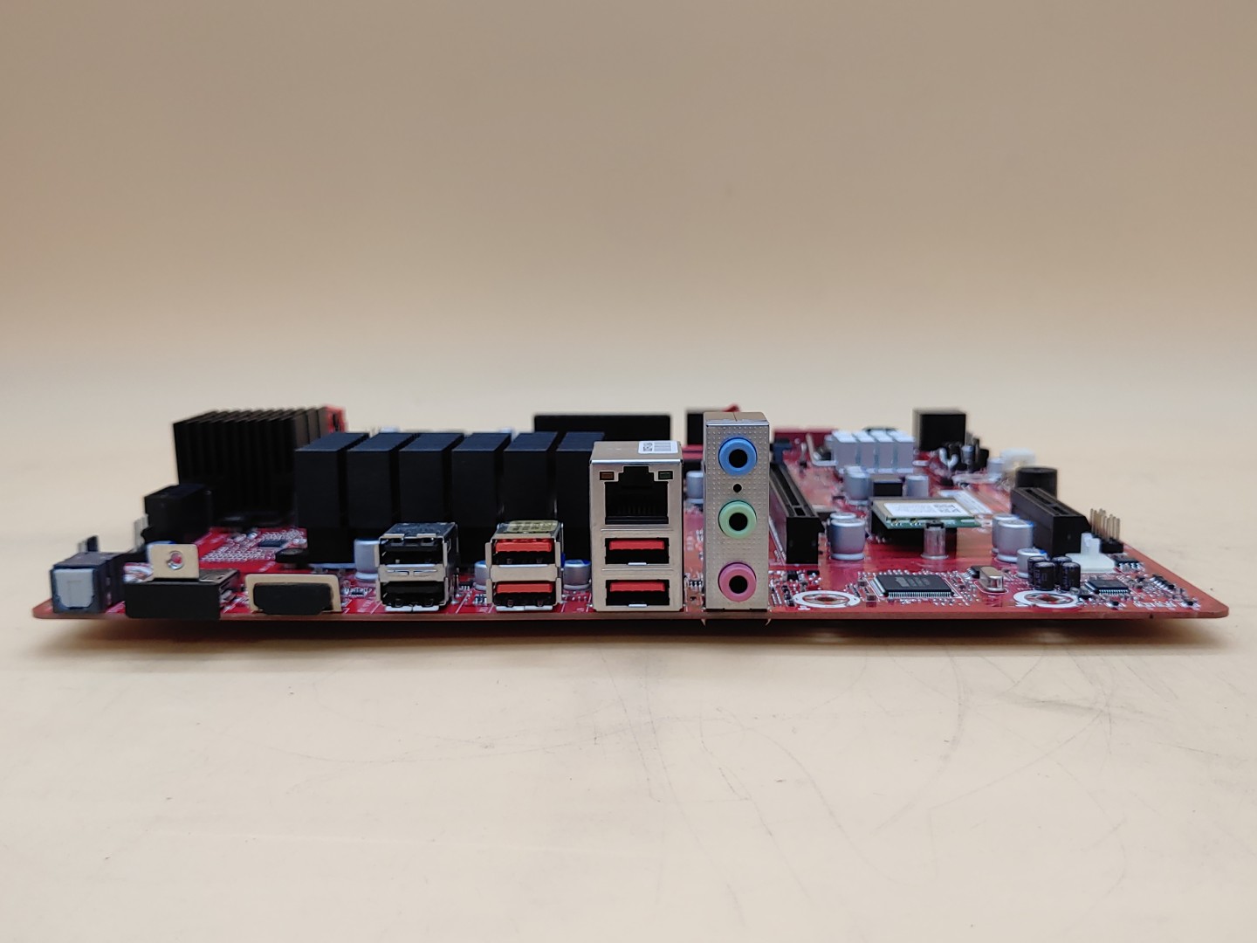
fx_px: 1198
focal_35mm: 33
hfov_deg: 55.4
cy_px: 472
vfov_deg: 42.9
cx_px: 628
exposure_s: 1/120
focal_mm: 4.36
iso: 50
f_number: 1.8
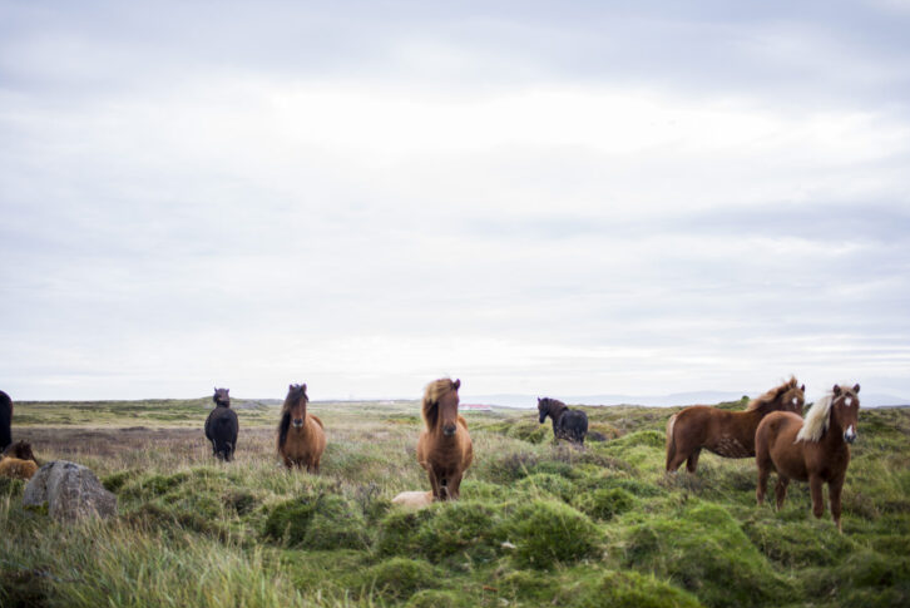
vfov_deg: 36.0
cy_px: 309
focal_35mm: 37
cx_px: 470
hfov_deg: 51.9
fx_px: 936
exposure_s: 1/250
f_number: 1.8
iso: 100
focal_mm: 35
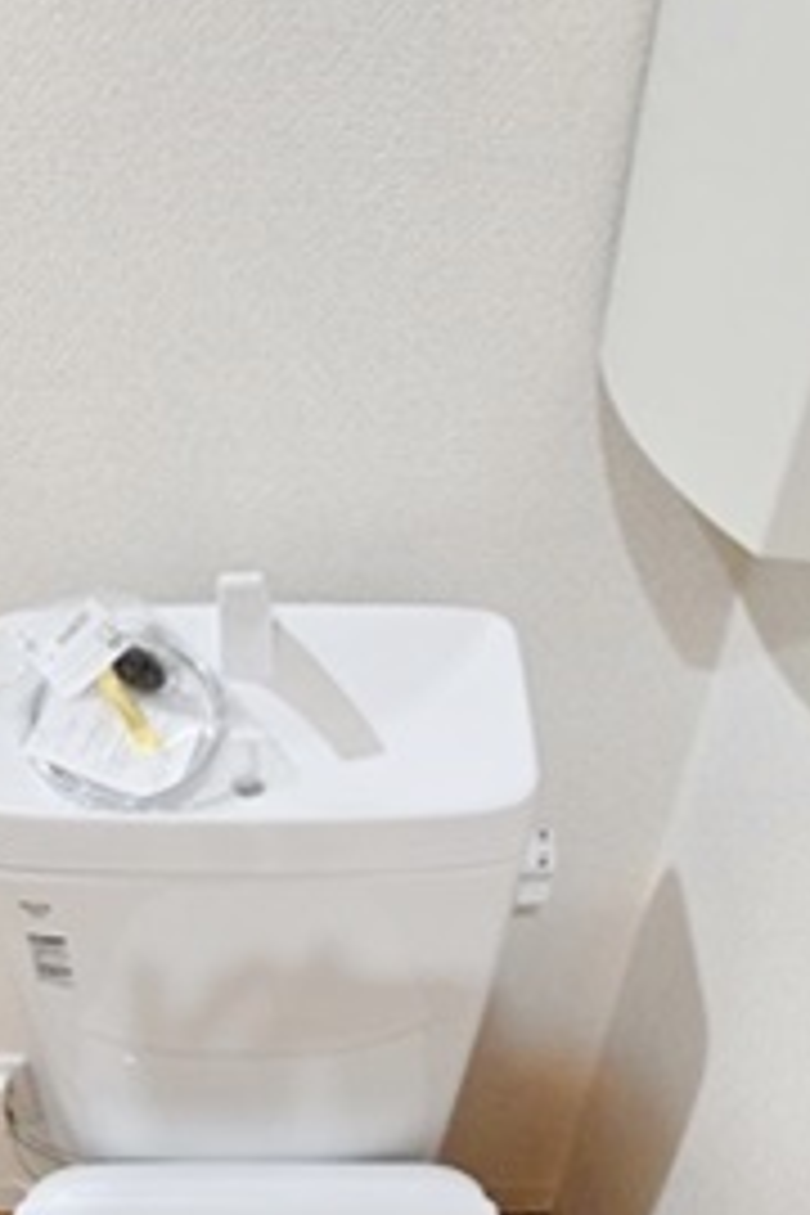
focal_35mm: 32
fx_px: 1080
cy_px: 976
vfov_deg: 54.6
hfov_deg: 40.6
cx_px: 266
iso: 500
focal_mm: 2.2
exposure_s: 1/100
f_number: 2.2
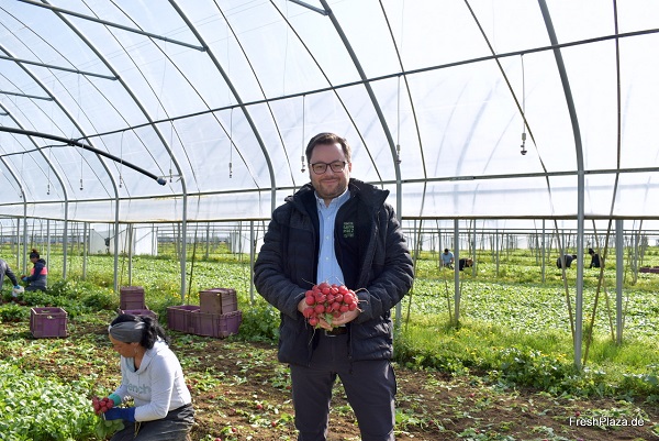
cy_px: 220
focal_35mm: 32
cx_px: 330
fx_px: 577
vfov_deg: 41.8
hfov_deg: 59.5
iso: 100
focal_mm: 21
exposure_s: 1/200
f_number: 7.1
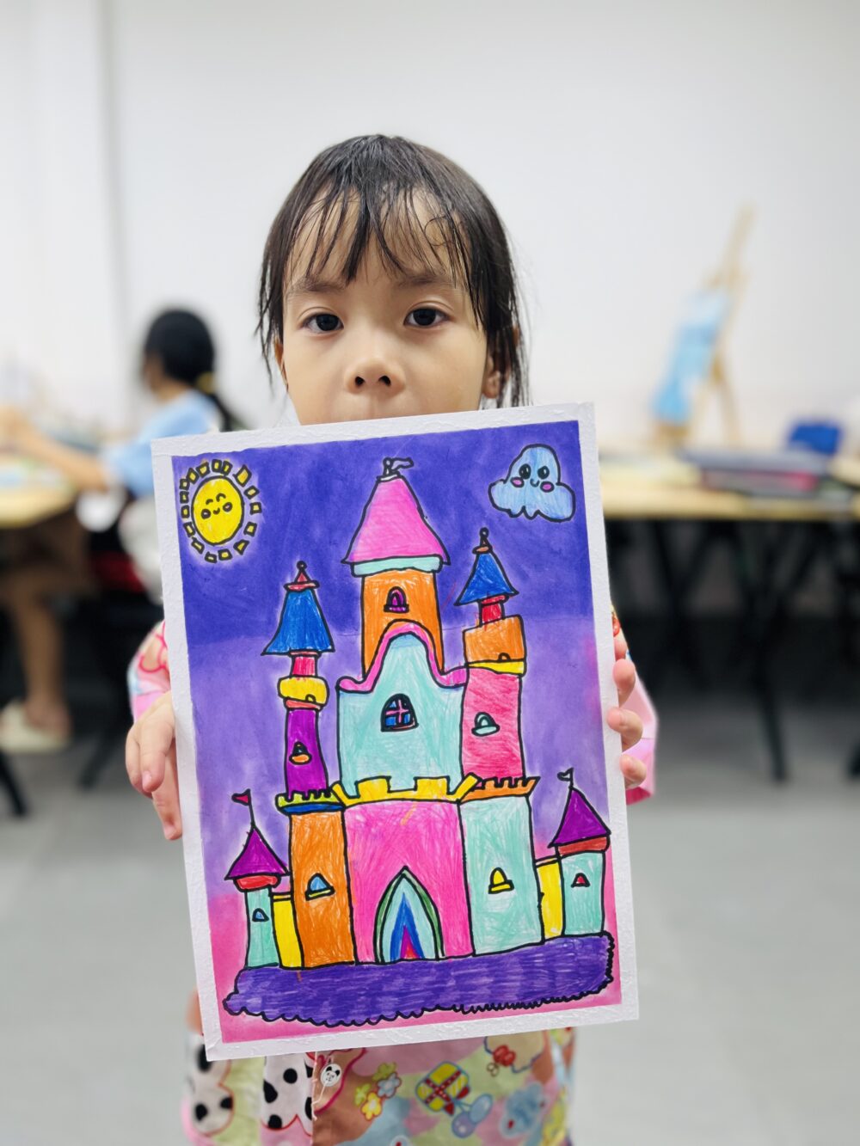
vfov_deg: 67.3
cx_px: 430
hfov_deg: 53.1
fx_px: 861
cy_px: 573
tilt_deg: -13.5
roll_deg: +0.4
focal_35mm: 26
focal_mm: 5.1
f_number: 1.6
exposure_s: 1/100
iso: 64
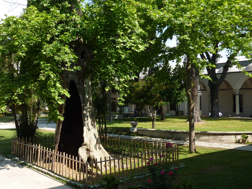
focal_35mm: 39
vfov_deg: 36.8
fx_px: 284
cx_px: 61
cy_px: 94
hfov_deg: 46.1
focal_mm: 4.1
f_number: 4
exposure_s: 1/320
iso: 80
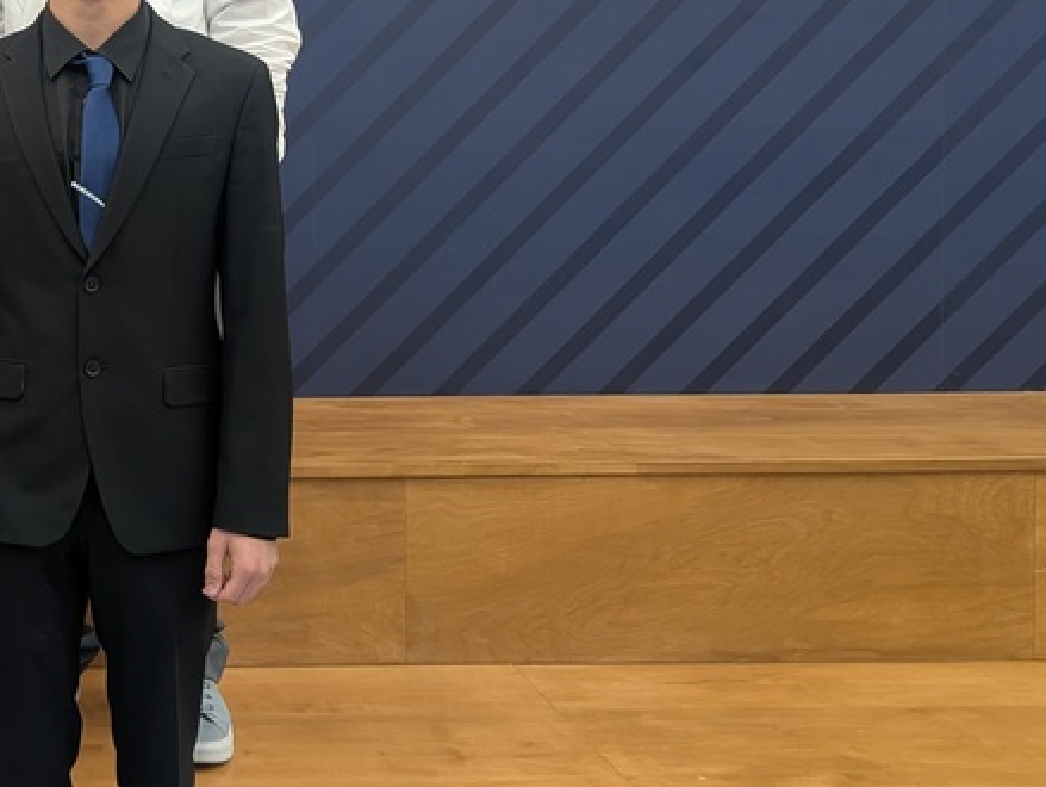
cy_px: 92
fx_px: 1694
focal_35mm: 56
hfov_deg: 30.3
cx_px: -133
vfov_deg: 25.4
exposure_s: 1/60.1
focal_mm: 6.9
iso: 164
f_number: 1.68
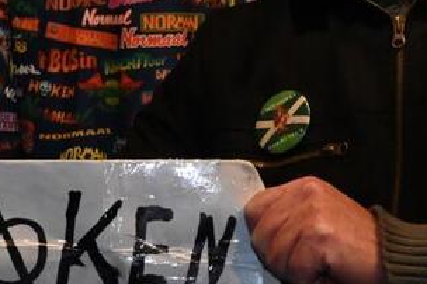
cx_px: 412
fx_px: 2393
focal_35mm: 202
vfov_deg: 6.8
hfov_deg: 10.1
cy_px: 6
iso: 12800
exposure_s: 1/200
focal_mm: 62
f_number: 16
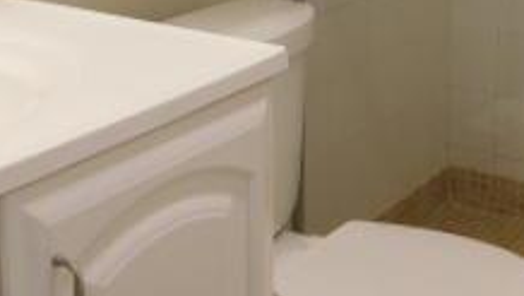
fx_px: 1112
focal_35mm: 80
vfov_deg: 14.7
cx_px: 288
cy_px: -51
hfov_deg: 26.5
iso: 125
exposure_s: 1/30
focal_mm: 4.5
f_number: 3.4
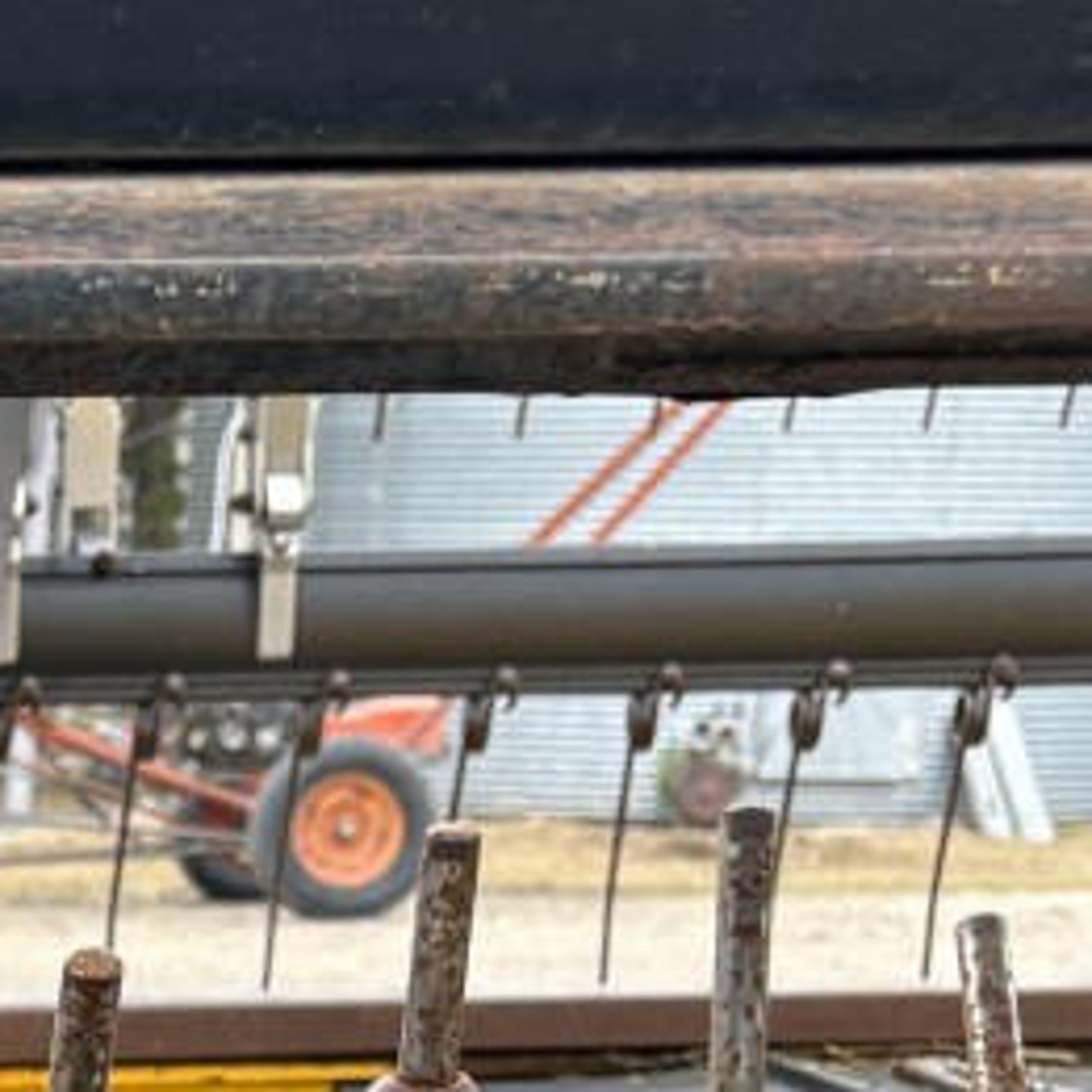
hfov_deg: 13.0
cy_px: 2025
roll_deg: -2.8
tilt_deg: -16.8
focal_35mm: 127
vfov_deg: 12.4
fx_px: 4533
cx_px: -582
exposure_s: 1/142
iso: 32
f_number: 1.6
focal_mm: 5.96
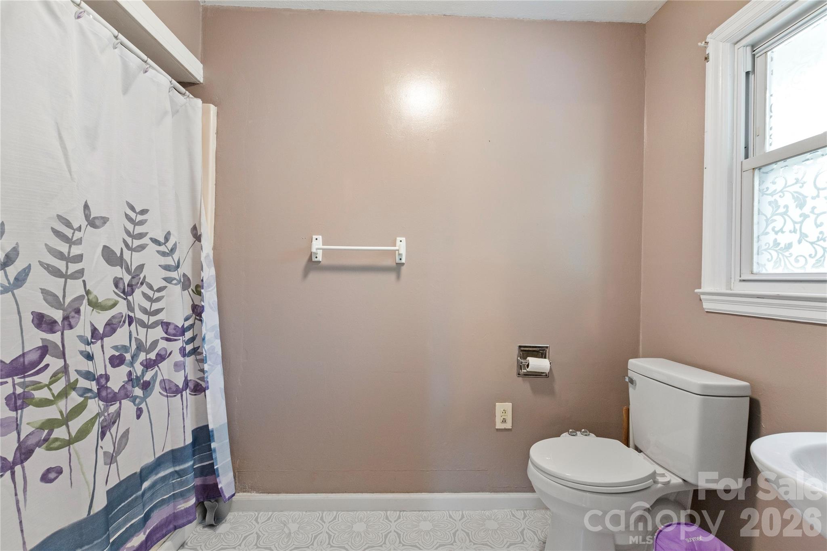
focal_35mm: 15
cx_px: 414
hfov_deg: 100.4
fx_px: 345
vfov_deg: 77.3
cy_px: 276
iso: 100
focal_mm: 10
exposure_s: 1/1.25
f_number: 8
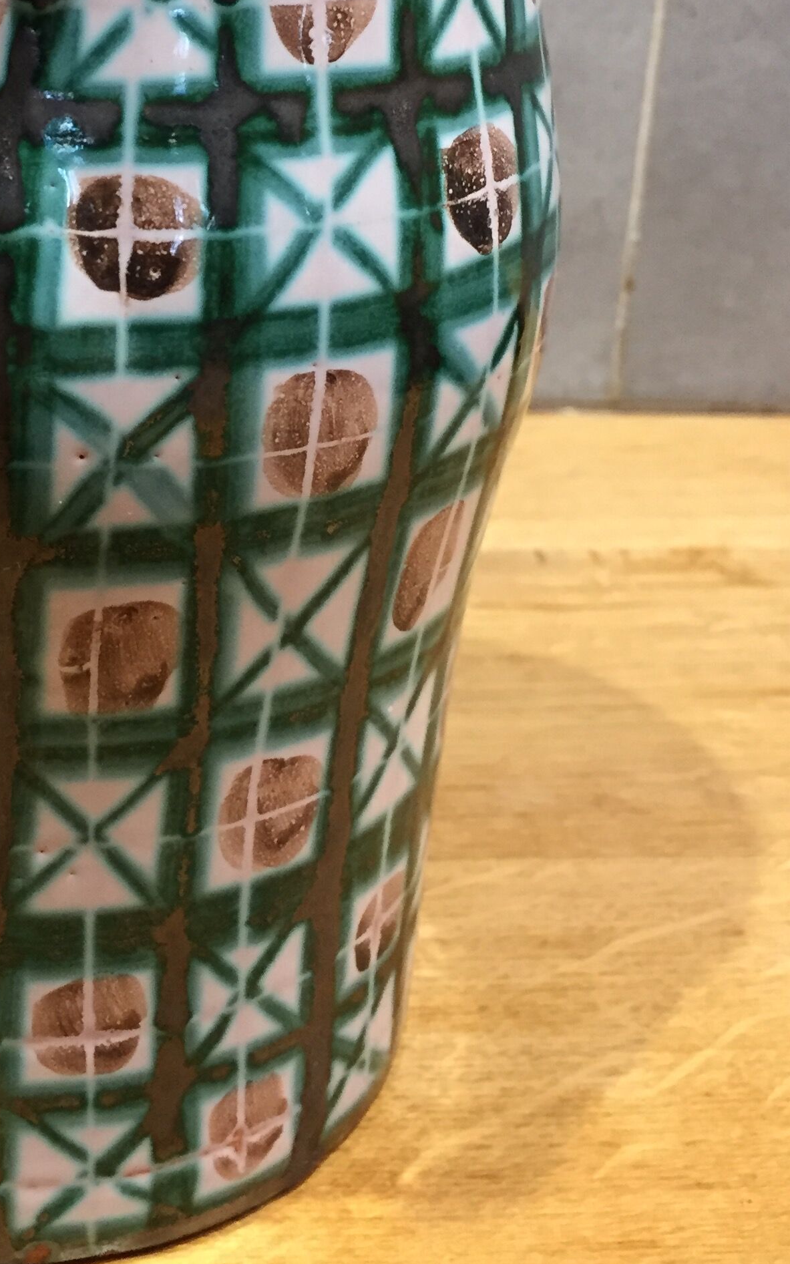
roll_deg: -2.1
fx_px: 1826
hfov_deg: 24.0
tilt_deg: -17.3
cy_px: 294
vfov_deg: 37.1
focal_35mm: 53
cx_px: 134
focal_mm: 4.15
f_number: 2.2
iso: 250
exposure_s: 1/33
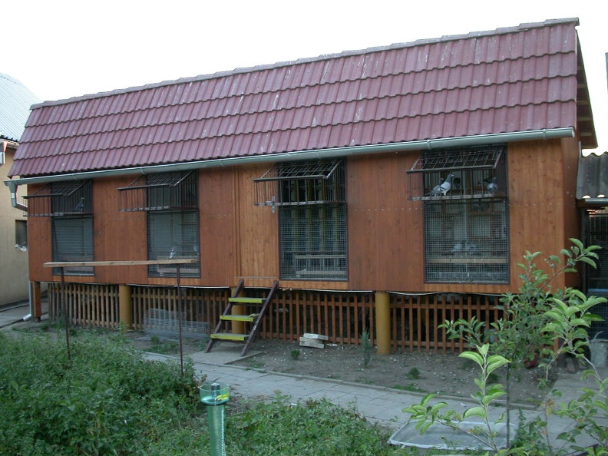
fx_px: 667
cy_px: 228
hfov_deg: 49.0
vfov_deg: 37.7
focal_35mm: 38
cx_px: 304
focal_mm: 7.85
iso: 100
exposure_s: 1/30
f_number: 2.6
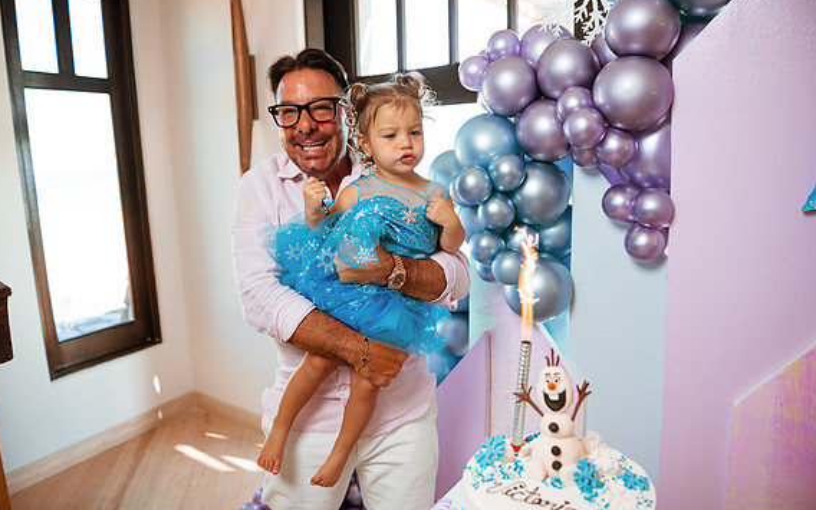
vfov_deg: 49.3
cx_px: 407
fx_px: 556
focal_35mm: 25
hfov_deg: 72.5
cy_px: 248
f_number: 3.2
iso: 250
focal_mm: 24
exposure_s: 1/160
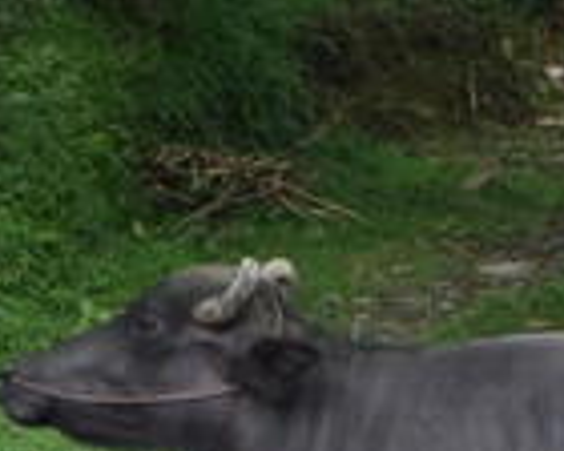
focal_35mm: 334
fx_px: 5575
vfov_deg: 4.6
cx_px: 649
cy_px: 429
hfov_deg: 5.8
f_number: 4.7
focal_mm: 16.3
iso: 400
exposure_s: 1/200
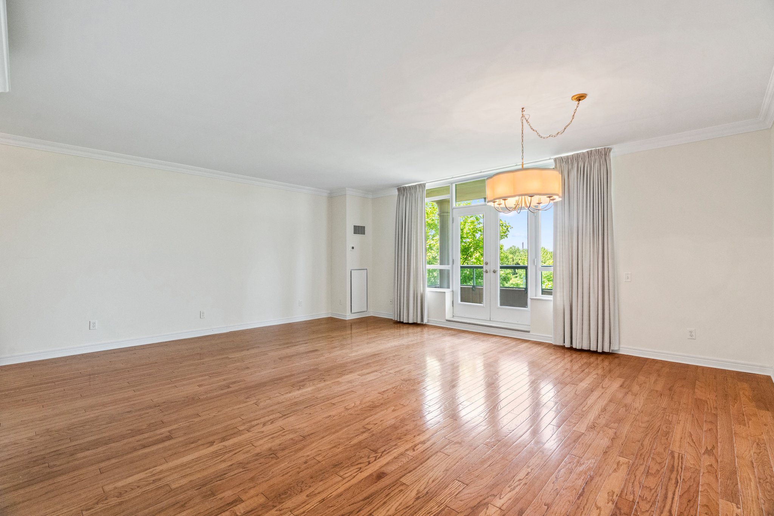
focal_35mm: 16
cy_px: 258
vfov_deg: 73.7
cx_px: 387
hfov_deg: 96.7
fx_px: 344
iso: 6400
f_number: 7.1
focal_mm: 16
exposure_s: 1/30
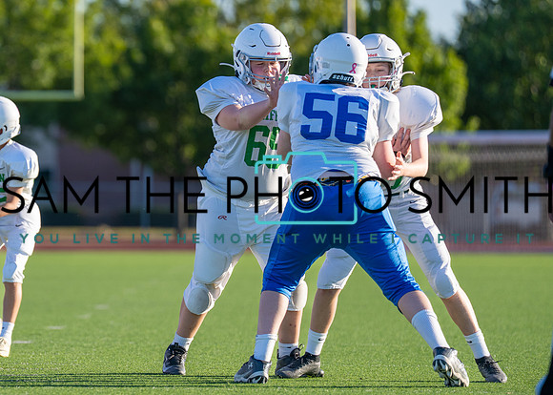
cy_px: 215
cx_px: 38
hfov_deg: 5.5
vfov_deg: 3.9
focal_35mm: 365
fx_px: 5737
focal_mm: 200
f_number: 2.8
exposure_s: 1/1600
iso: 100
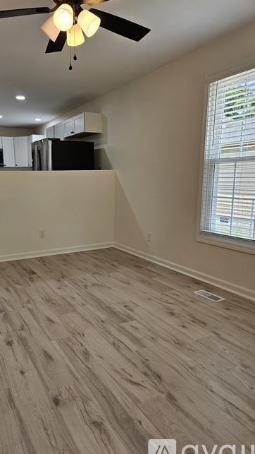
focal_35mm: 26
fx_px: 312
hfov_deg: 43.8
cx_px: 86
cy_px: 232
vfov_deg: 71.9
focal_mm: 5.4
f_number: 1.8
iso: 64
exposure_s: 1/120
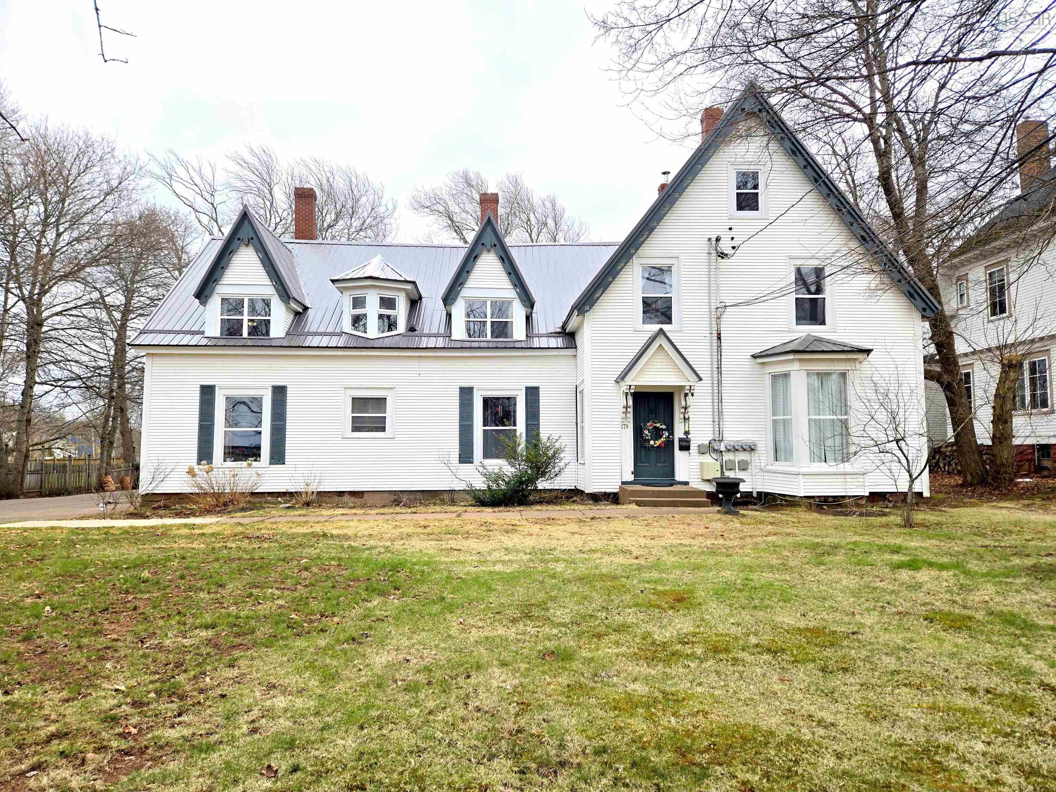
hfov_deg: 73.9
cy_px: 396
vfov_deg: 58.9
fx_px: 702
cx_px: 528
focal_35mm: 23
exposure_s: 1/1632
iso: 25
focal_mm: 5.4
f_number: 1.8
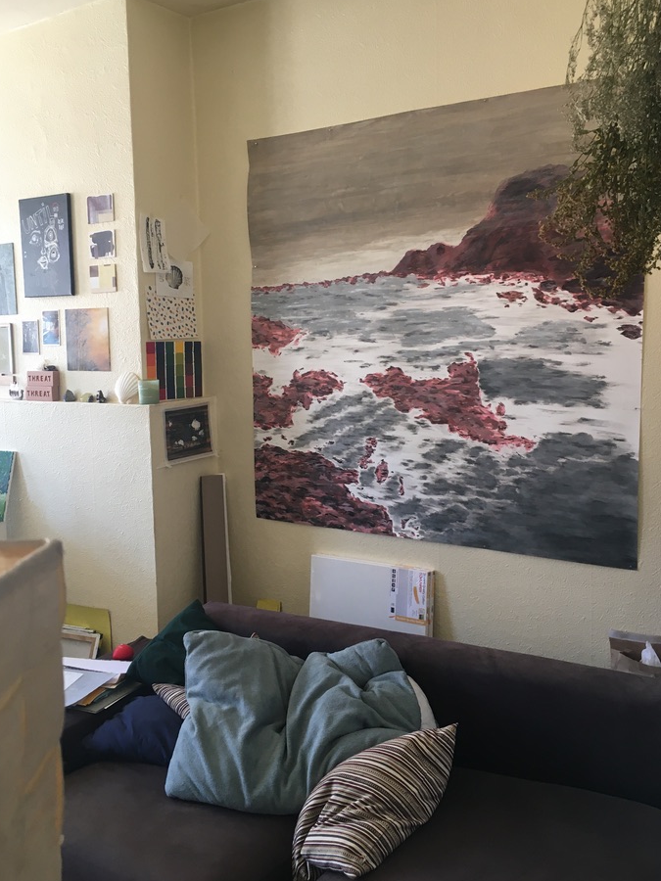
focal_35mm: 33
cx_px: 322
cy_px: 418
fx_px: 840
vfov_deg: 55.3
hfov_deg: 42.9
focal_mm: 4.15
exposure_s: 1/33
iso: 80
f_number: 2.2
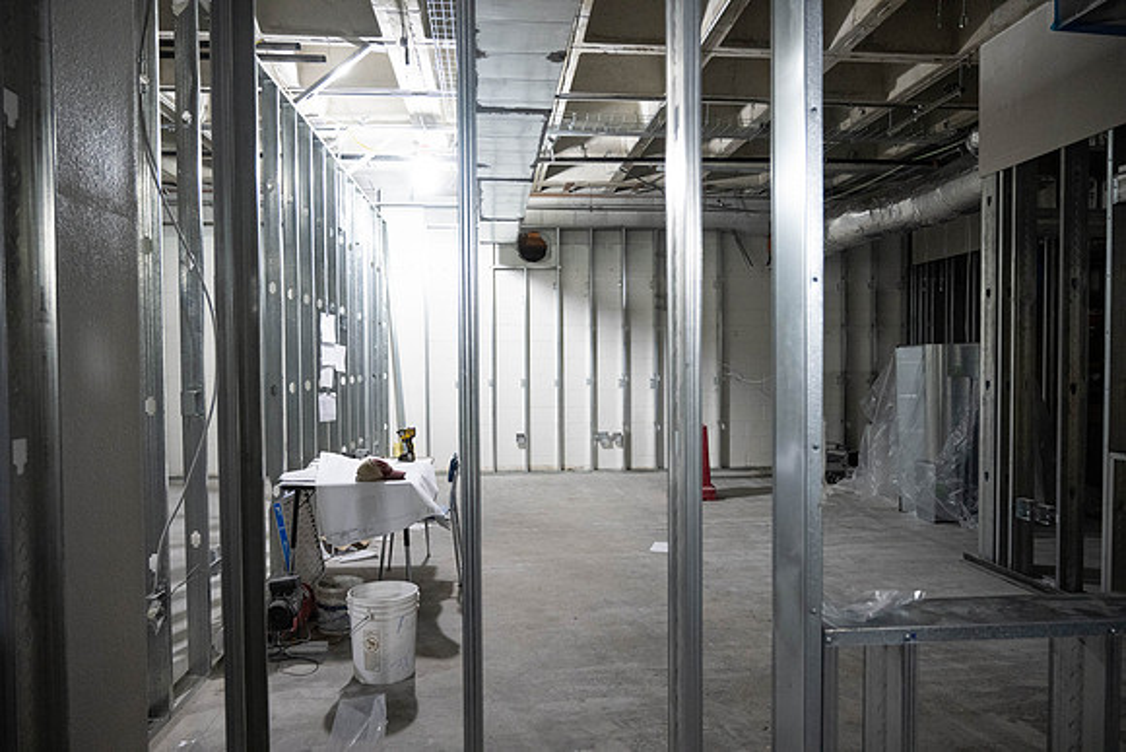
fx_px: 751
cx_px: 563
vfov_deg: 53.2
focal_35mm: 24
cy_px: 376
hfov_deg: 73.7
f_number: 4
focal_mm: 24
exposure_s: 1/160
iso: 4000
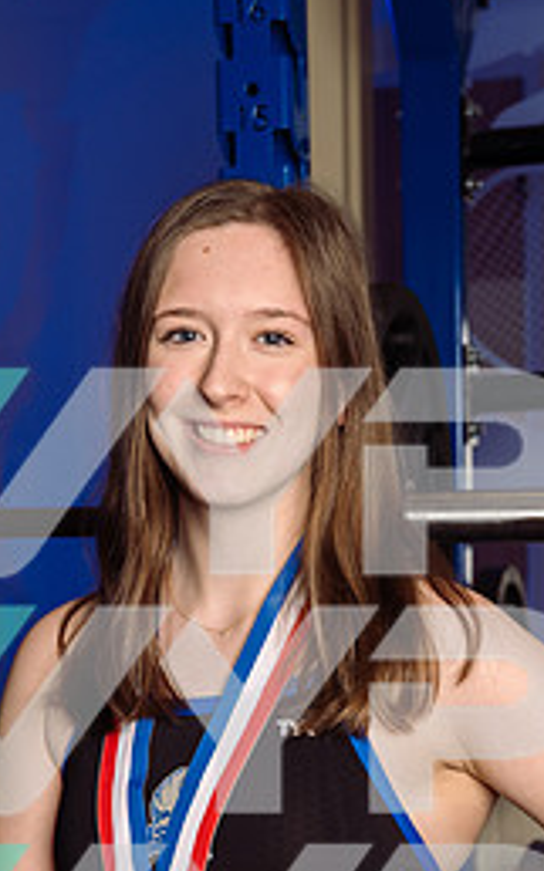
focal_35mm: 112
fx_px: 2660
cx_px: 331
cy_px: 712
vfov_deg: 18.4
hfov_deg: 11.7
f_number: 7.1
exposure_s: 1/250
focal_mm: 63
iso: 200
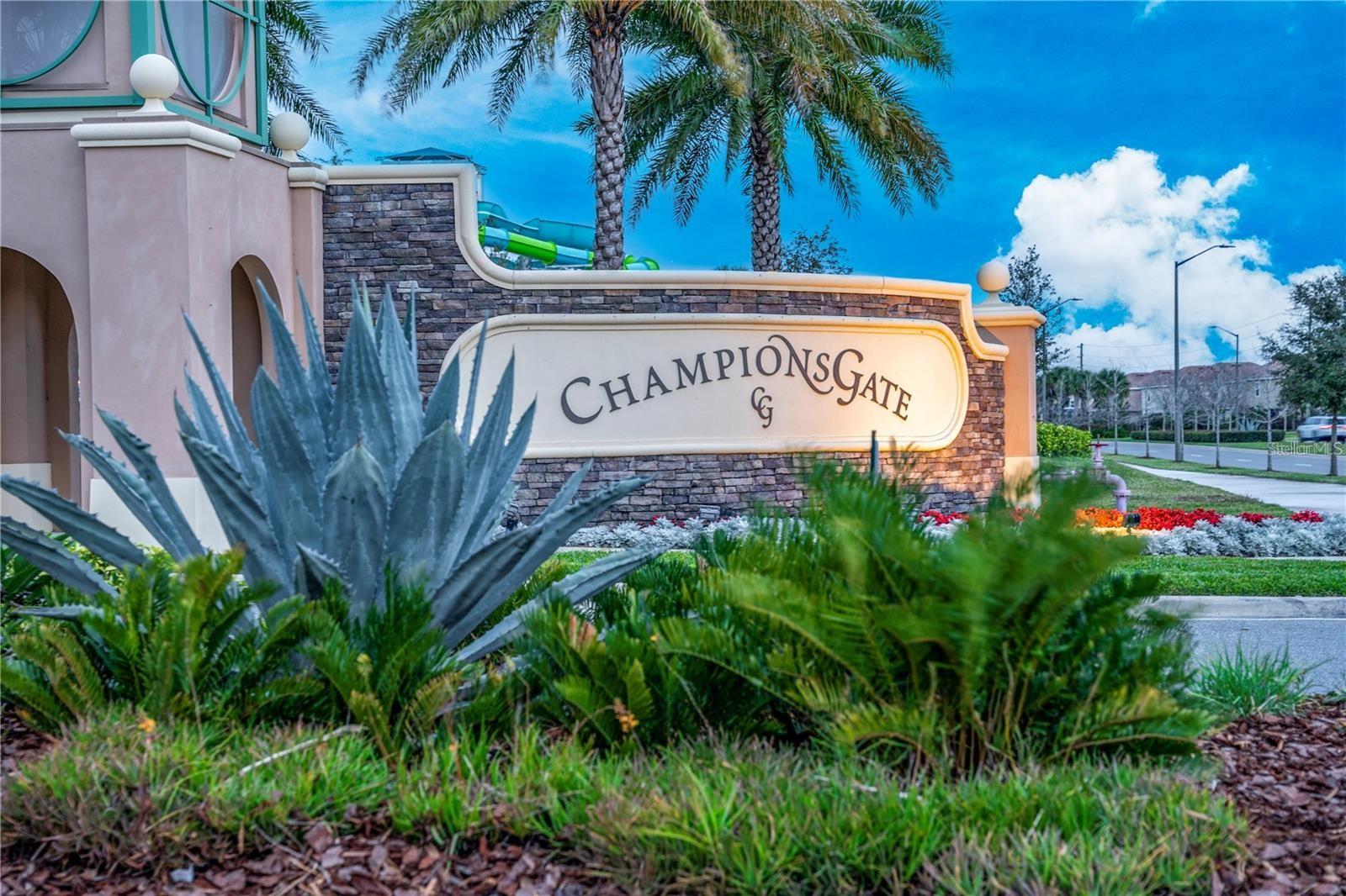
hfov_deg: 33.8
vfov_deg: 22.9
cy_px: 448
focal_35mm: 59
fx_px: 2213
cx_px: 673
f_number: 4.5
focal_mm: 59.2
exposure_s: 1/15
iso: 250
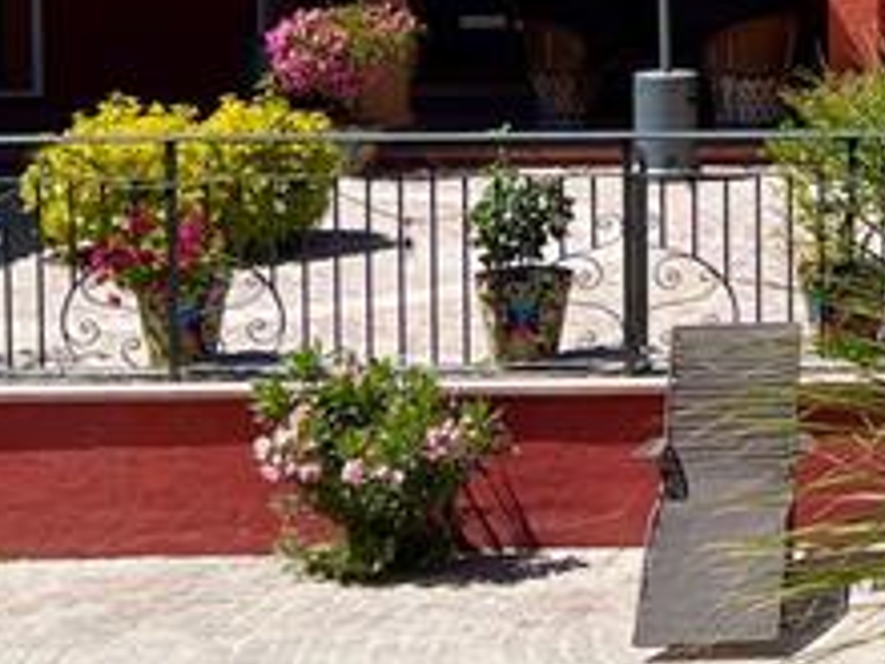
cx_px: 1263
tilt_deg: -2.9
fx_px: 3094
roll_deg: -0.3
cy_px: -99
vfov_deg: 12.0
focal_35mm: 121
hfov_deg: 15.2
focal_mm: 5.7
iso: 50
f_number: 1.5
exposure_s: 1/3831
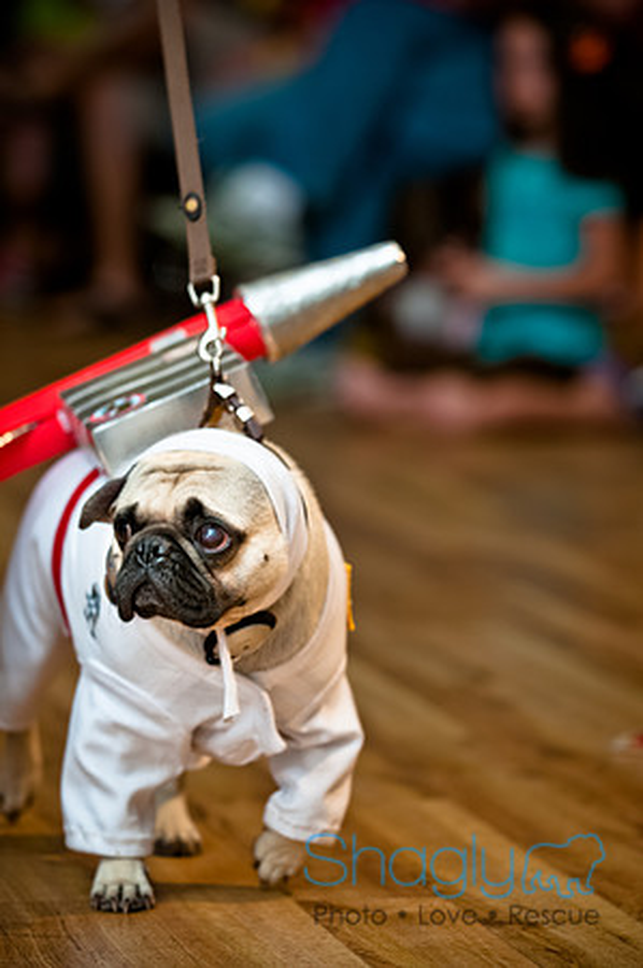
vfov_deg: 10.6
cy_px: 484
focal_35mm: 195
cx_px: 322
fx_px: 5236
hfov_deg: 7.0
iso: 200
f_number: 2.8
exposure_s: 1/200
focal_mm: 130
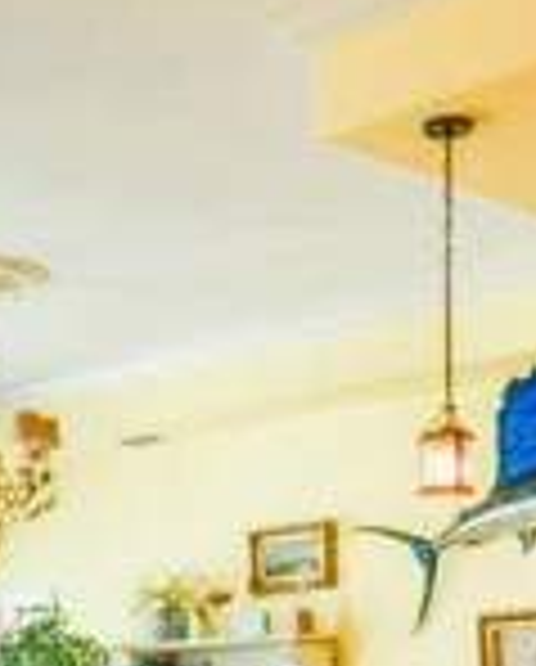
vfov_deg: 22.2
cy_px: 702
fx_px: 1621
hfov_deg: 18.6
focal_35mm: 82
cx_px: 122
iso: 400
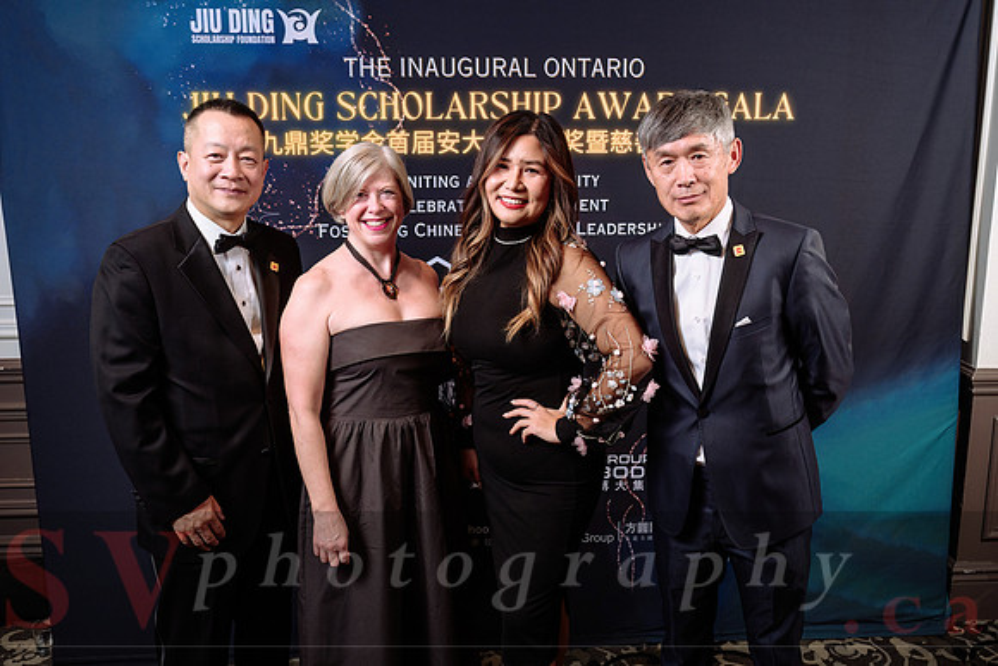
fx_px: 888
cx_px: 538
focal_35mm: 32
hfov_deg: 58.6
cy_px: 348
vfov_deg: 41.1
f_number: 4
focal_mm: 29.5
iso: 500
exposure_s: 1/125
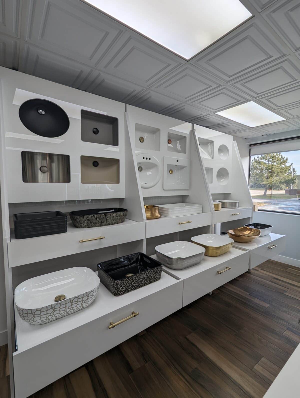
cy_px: 199
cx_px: 150
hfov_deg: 78.2
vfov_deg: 94.4
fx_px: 184
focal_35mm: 16
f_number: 2.2
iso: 51
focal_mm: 2.35
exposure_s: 1/342
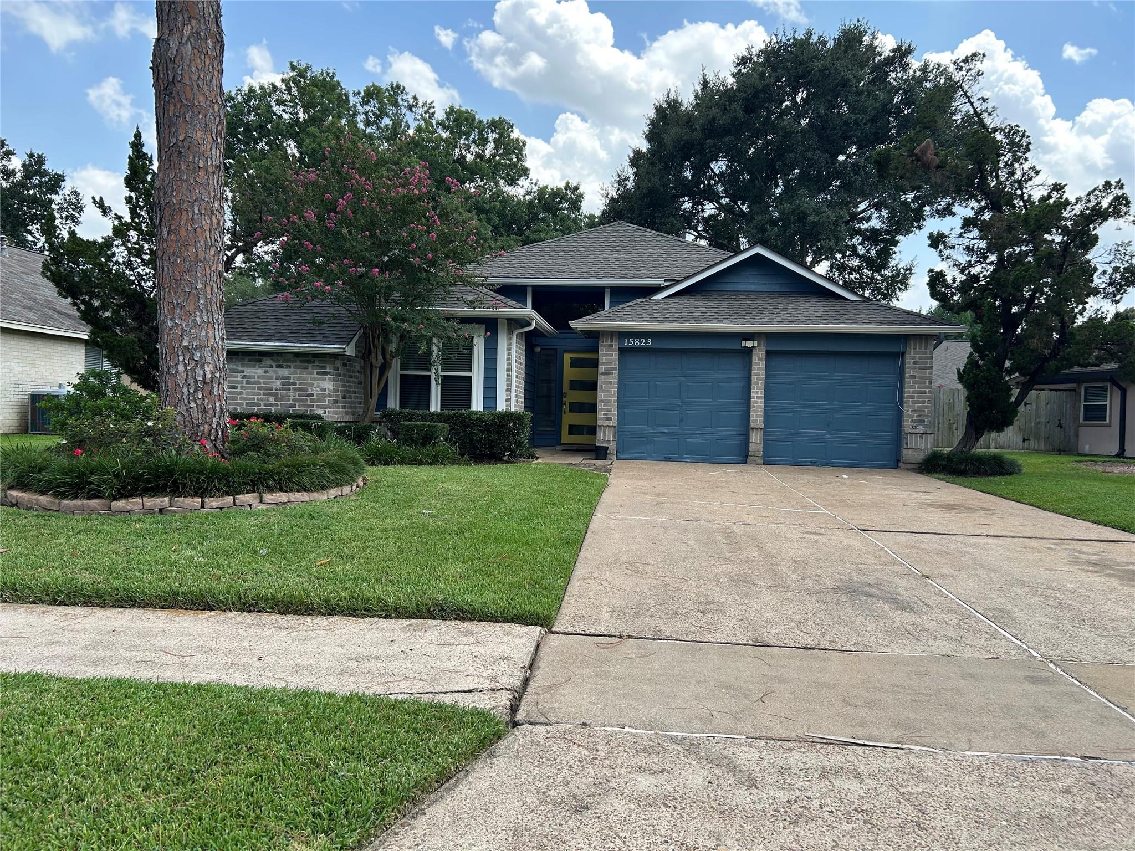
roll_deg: -0.8
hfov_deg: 67.3
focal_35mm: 26
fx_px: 852
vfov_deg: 53.1
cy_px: 426
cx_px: 568
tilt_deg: -1.7
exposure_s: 1/1079
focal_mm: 5.7
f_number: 1.5
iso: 50
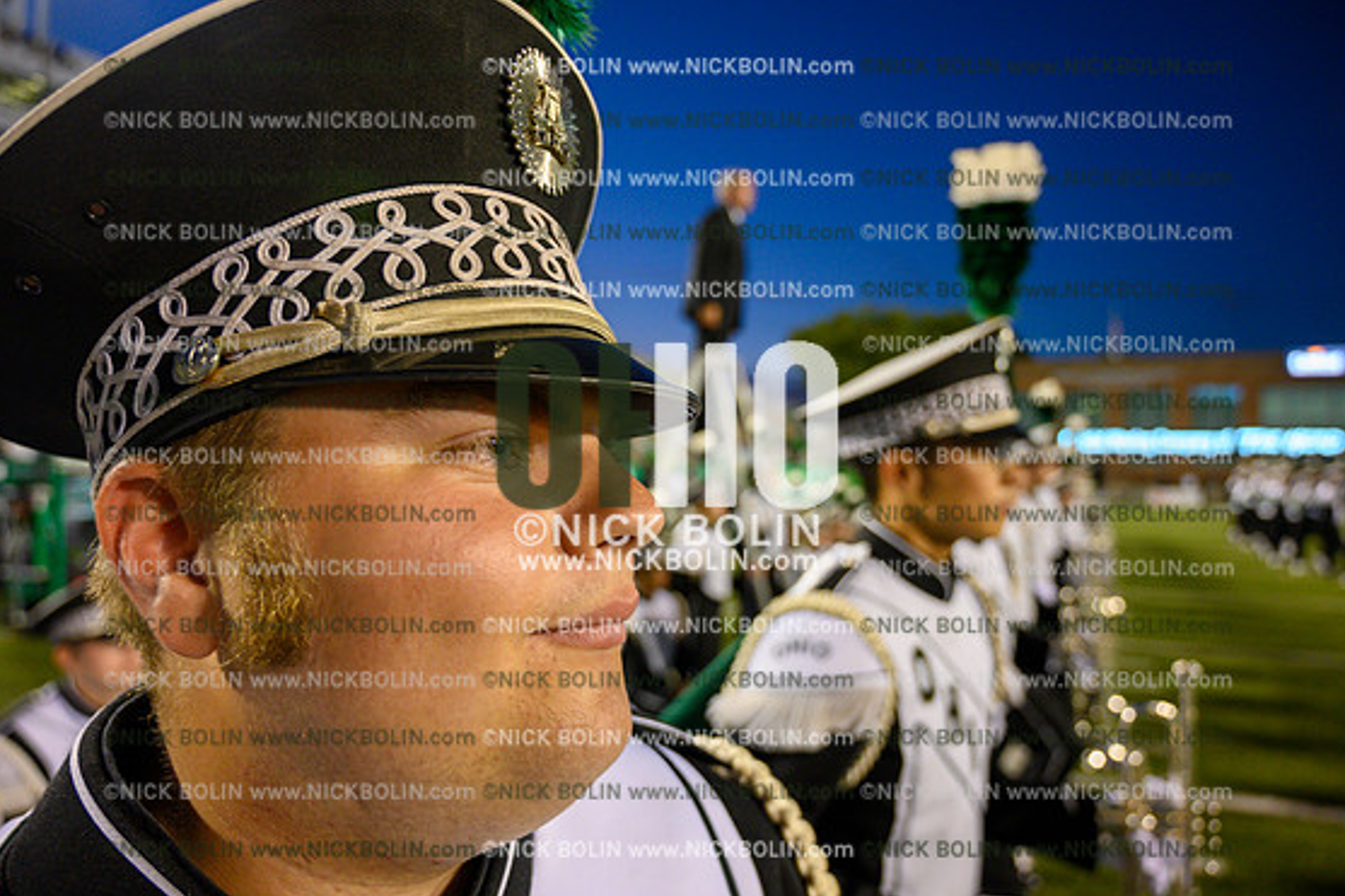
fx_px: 934
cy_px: 456
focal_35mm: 25
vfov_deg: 51.3
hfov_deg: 71.5
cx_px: 666
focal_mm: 24
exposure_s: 1/200
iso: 2000
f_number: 4
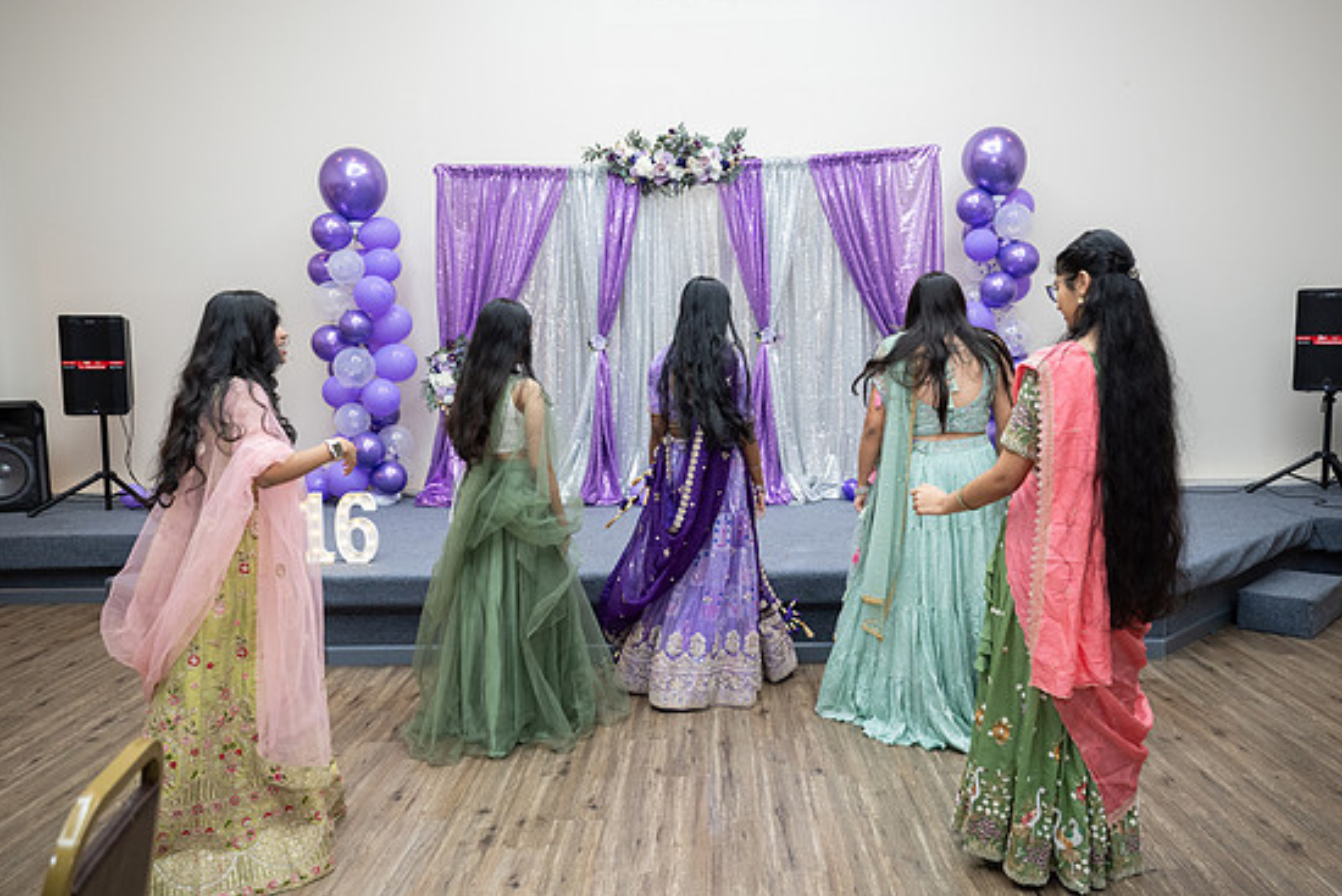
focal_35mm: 28
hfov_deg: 65.5
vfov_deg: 46.4
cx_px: 676
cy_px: 458
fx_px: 1044
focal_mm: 26.5
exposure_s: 1/160
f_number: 3.5
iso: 1000
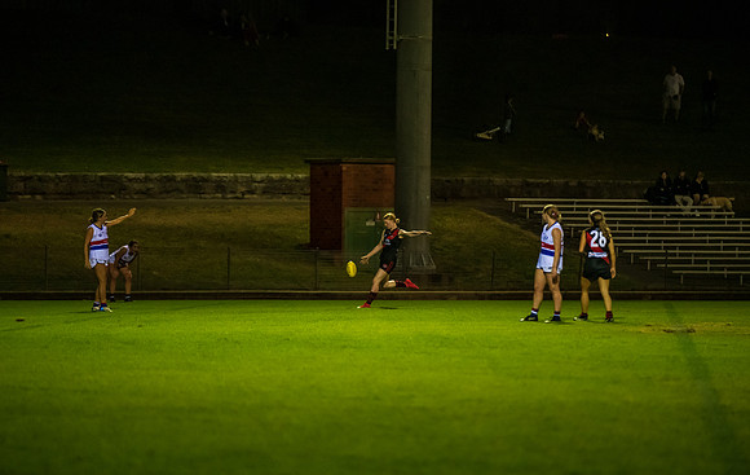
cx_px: 385
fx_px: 4691
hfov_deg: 9.1
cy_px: 245
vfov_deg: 5.8
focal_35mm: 229
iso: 3200
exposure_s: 1/800
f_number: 2.8
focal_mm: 200
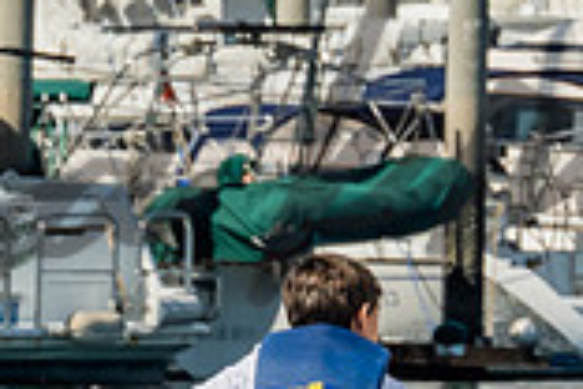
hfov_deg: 2.1
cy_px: 151
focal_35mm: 981
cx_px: 396
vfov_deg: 1.4
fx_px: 15886
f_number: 10
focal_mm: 150
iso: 250
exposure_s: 1/320
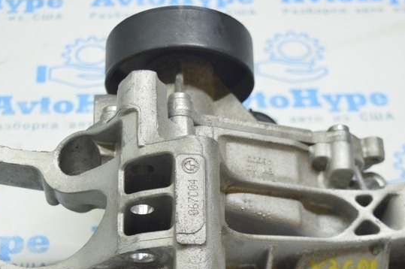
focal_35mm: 77
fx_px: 865
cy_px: 221
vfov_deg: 17.5
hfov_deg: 26.3
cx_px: 146
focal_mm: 27
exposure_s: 1/40
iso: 400
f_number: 4
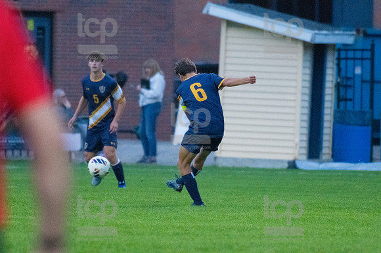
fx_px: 6346
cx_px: 190
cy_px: 126
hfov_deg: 3.4
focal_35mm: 600
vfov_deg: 2.3
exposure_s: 1/2000
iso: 6400
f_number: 5.6
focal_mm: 400
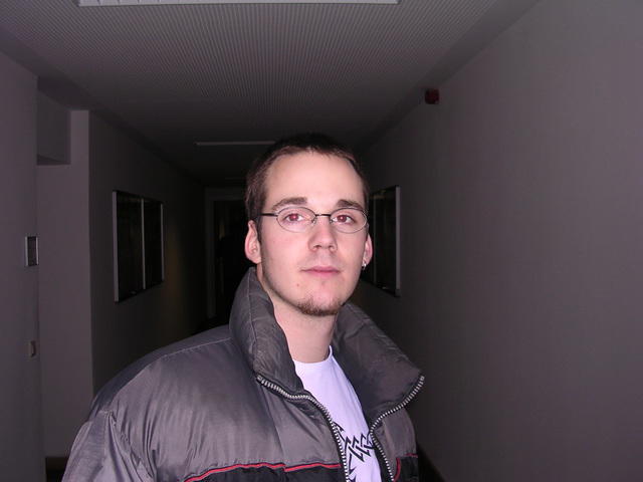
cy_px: 241
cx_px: 322
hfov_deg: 49.0
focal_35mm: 38
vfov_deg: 37.7
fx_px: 706
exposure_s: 1/60.1
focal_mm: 5.8
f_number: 2.8
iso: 100
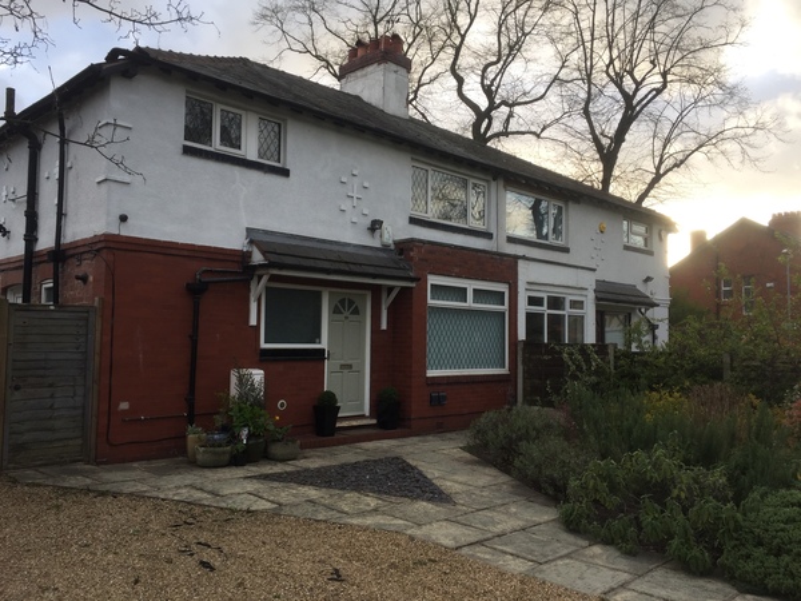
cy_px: 300
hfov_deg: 61.7
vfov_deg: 48.2
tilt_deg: +3.6
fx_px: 671
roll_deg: -0.7
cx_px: 400
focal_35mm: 29
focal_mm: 4.15
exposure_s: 1/214
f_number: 2.2
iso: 32
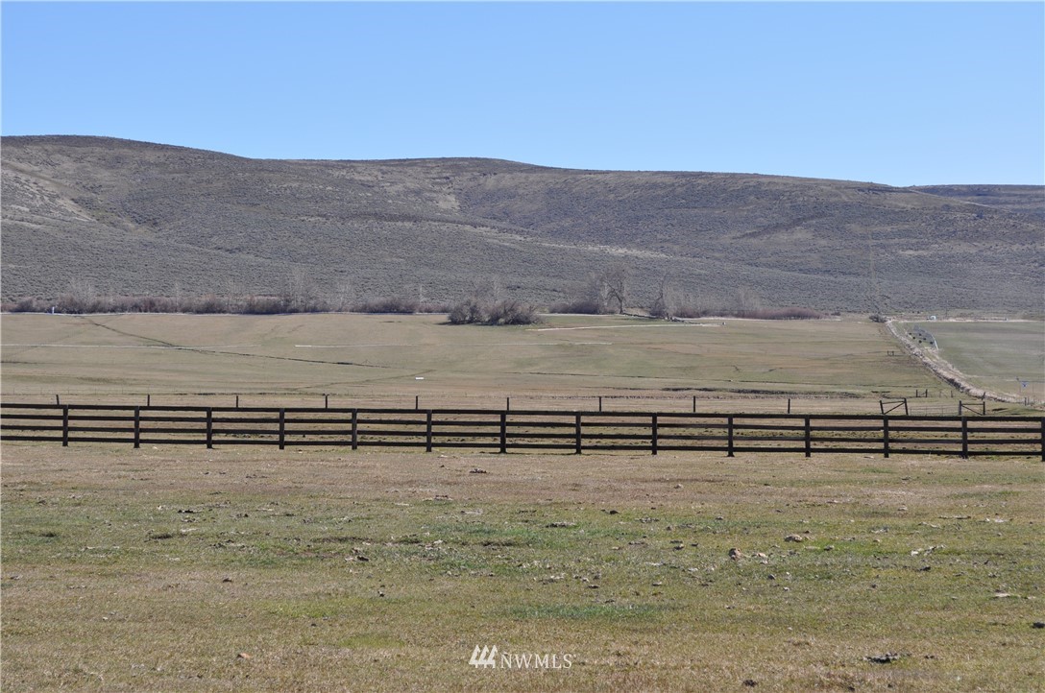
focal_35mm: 82
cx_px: 522
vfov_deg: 16.5
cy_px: 346
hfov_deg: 24.7
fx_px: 2391
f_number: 9
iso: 200
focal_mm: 55
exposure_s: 1/320
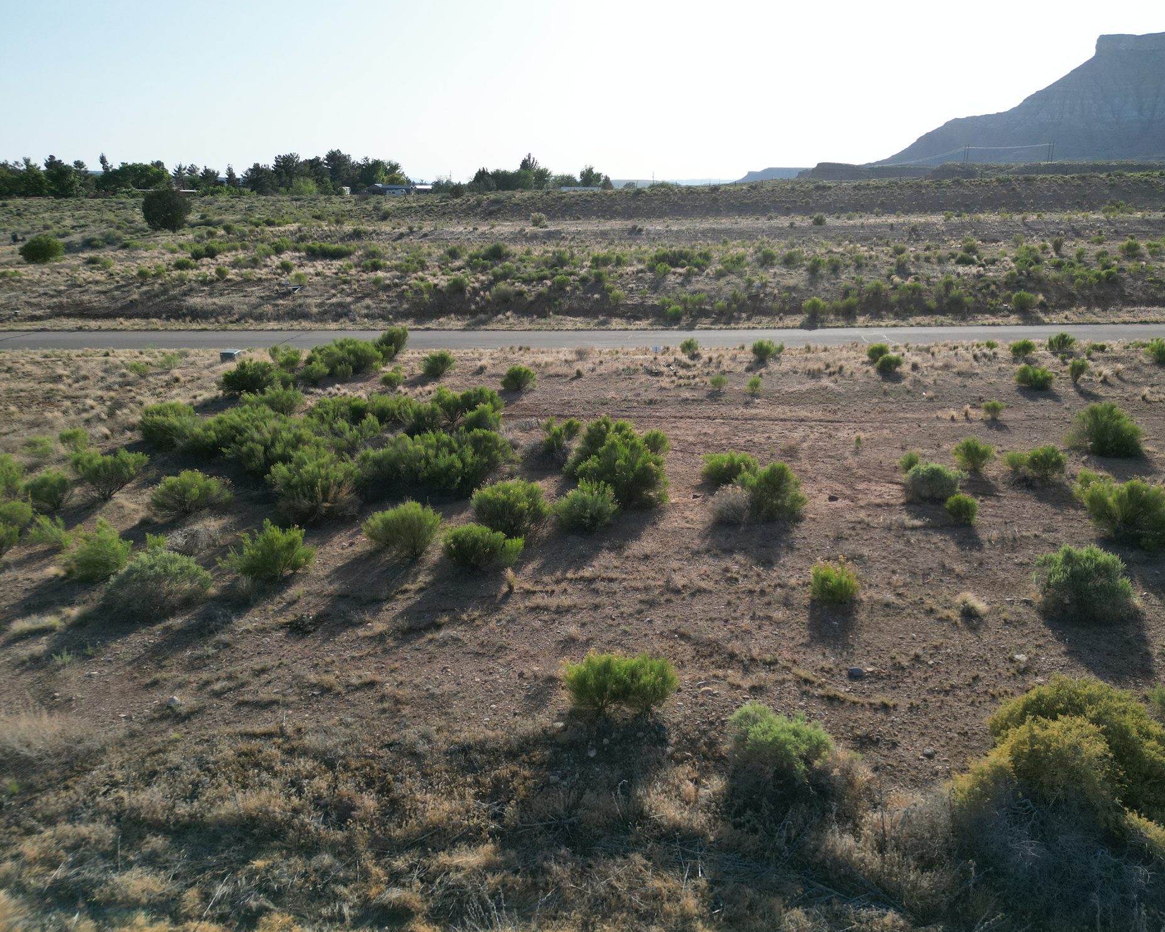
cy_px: 481
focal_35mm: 26
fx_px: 896
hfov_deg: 65.8
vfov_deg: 54.9
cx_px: 645
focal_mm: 6.72
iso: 150
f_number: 1.7
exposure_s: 1/3200
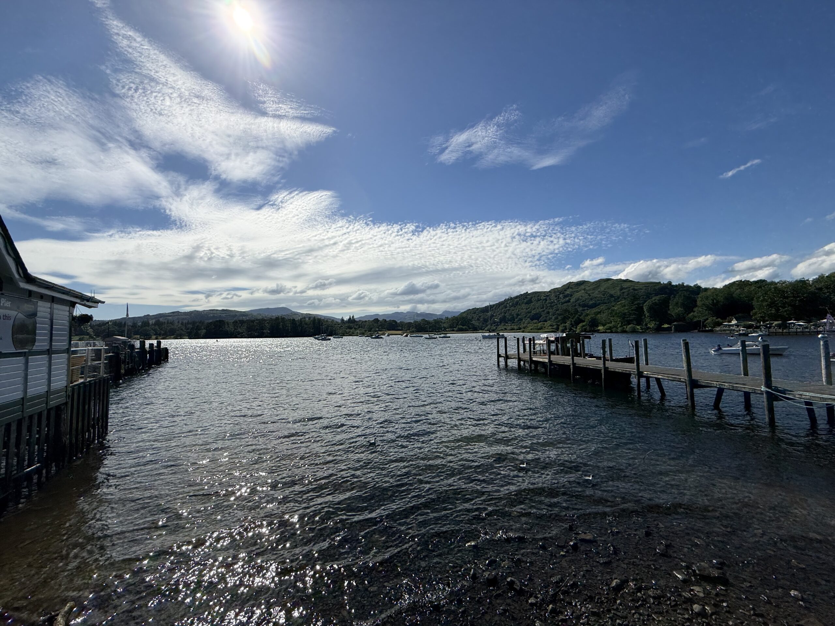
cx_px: 418
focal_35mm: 14
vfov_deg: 85.7
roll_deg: +1.3
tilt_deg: +3.6
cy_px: 313
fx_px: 338
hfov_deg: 102.1
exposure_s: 1/5618
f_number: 2.2
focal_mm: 2.22
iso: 40
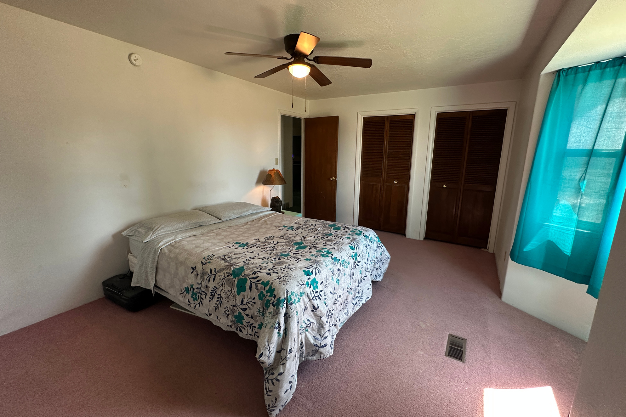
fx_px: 261
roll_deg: -1.3
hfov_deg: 100.4
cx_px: 321
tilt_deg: -10.1
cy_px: 200
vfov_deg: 77.3
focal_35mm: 15
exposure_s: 1/120
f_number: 2.2
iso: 250
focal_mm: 2.22
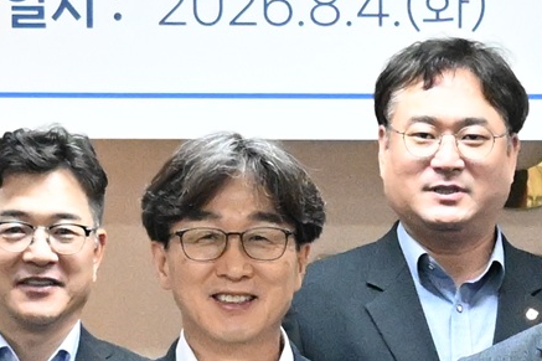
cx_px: 470
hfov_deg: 9.2
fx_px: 3341
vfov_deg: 6.1
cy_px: 553
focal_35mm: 222
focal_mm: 24
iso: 8000
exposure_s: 1/800
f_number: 2.8
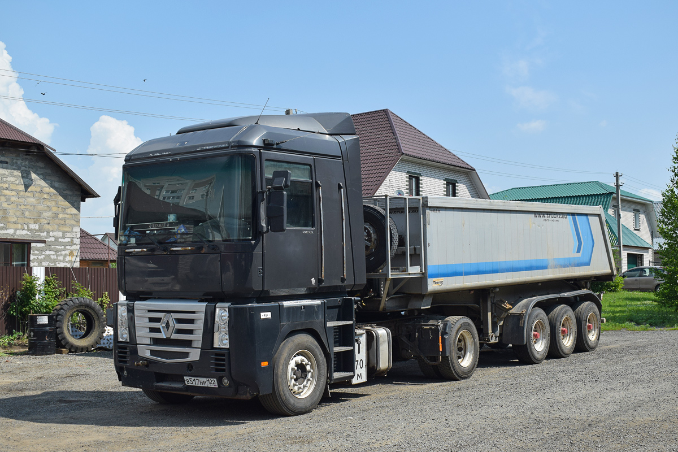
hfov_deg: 46.4
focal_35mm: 42
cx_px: 339
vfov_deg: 31.9
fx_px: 791
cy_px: 226
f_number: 6.3
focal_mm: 28
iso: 200
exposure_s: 1/1000
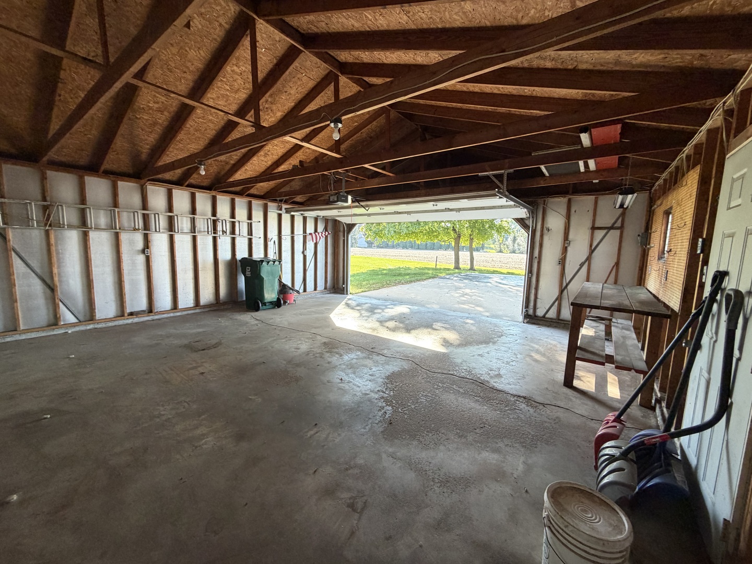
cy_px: 282
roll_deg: -1.2
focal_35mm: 14
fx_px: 304
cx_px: 376
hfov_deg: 102.1
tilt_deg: -6.7
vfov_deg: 85.7
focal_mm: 2.22
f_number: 2.2
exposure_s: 1/121
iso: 160
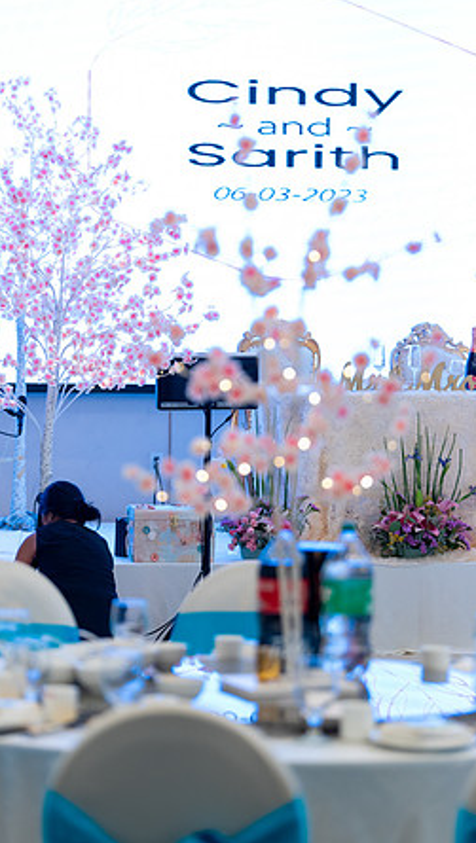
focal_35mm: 127
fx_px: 2844
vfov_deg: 16.9
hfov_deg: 9.6
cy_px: 421
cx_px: 252
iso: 1250
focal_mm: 120
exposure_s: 1/200
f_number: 2.8
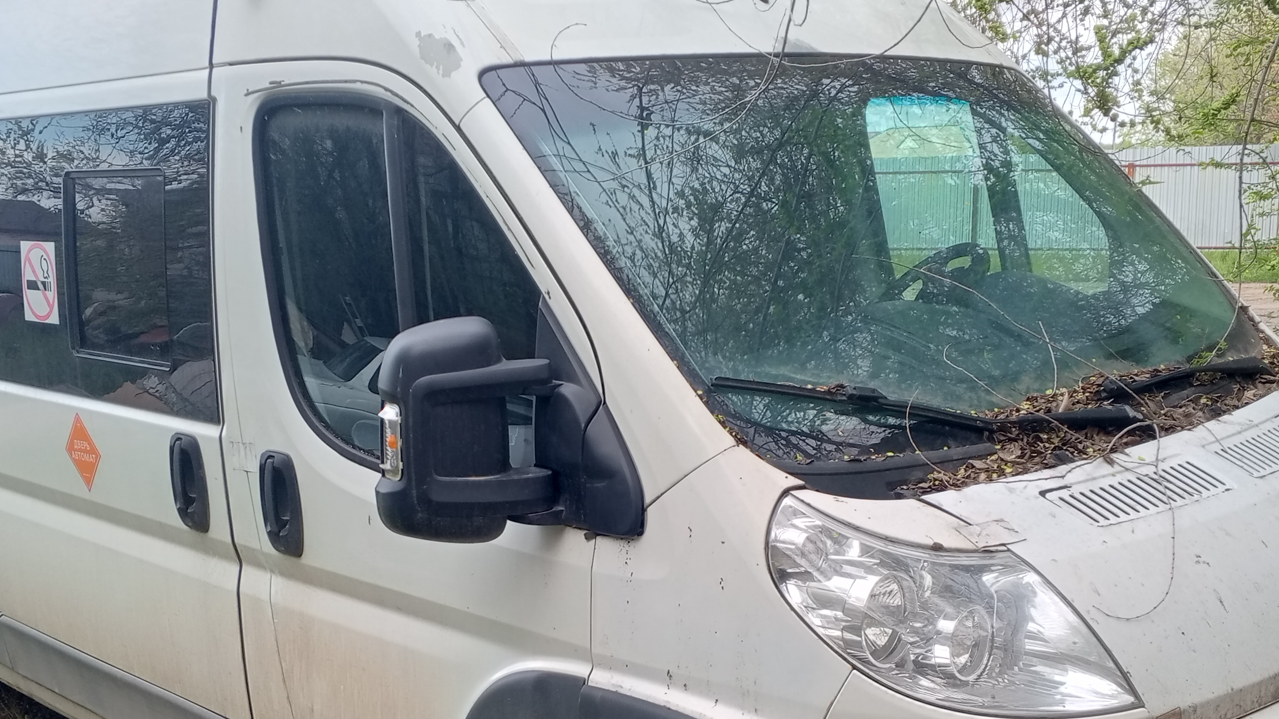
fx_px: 1492
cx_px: 629
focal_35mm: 44
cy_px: 532
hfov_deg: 46.4
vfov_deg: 26.8
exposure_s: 1/176
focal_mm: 4.09
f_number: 1.6
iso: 58
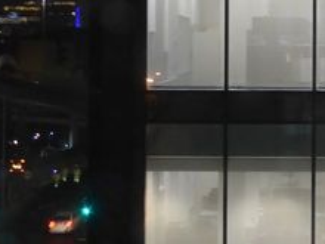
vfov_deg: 10.4
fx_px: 1333
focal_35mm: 142
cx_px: 334
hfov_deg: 13.7
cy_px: 16
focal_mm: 6.7
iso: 400
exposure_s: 1/8
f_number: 3.7
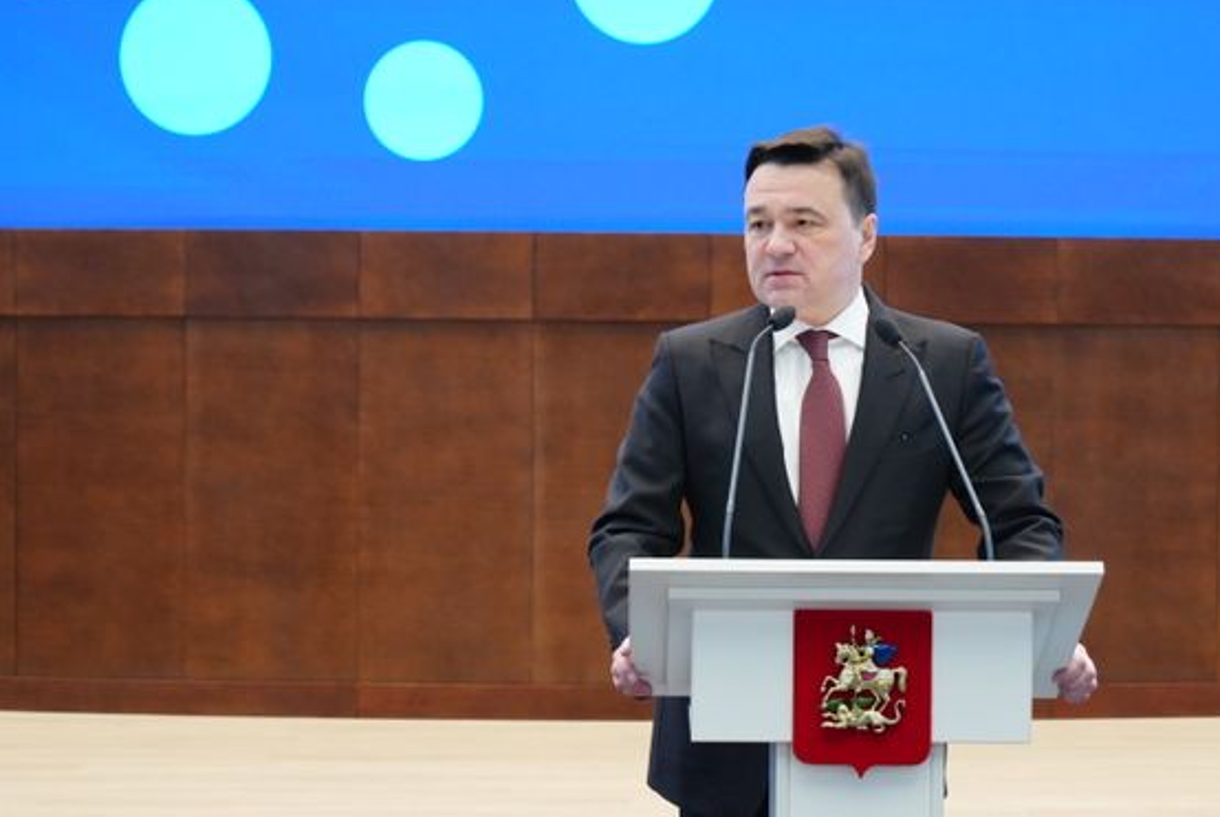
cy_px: 467
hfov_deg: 23.0
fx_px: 2986
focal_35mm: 88
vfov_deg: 15.6
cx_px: 750
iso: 3200
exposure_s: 1/40
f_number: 7.1
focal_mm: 70
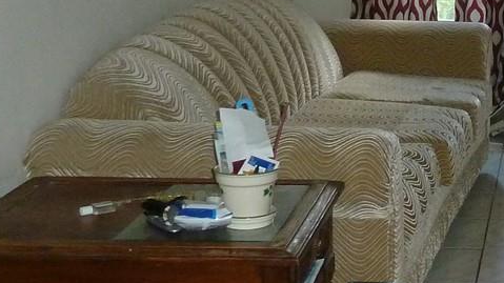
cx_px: 682
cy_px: 8
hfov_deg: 21.0
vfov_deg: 13.1
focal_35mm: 91
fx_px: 1216
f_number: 3.3
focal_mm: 4.1
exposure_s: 1/30
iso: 320
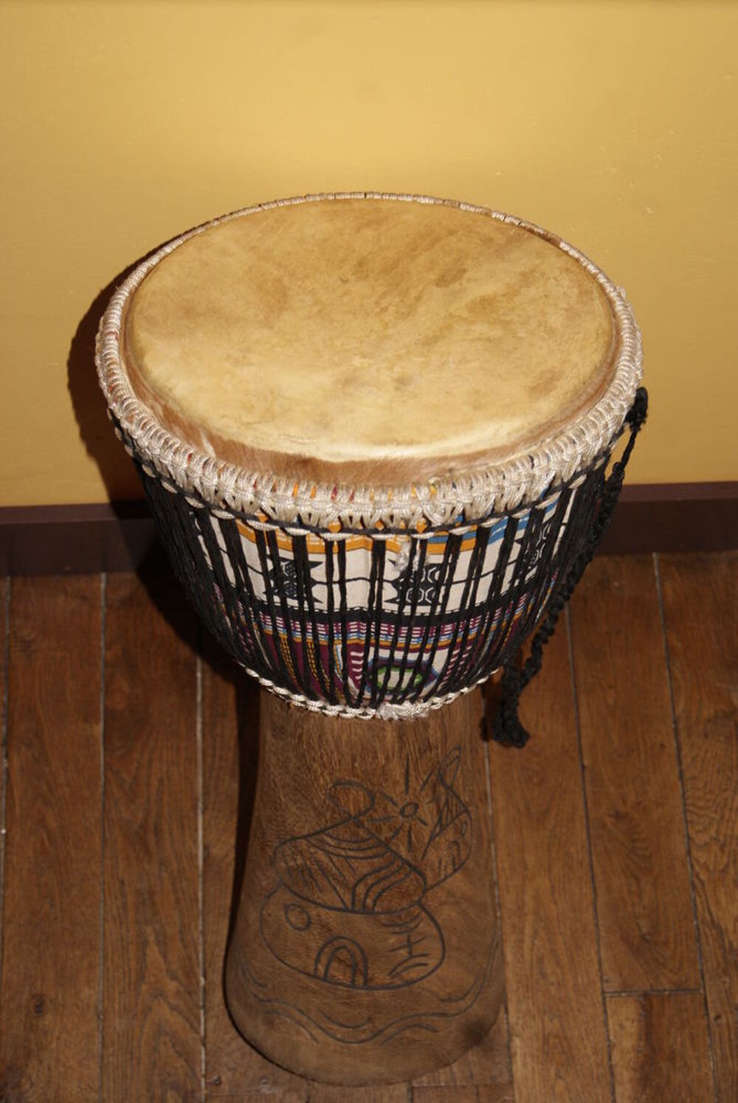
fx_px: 2531
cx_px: 369
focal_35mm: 82
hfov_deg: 16.6
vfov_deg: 24.6
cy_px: 552
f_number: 5.6
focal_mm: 55
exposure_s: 1/80
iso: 400
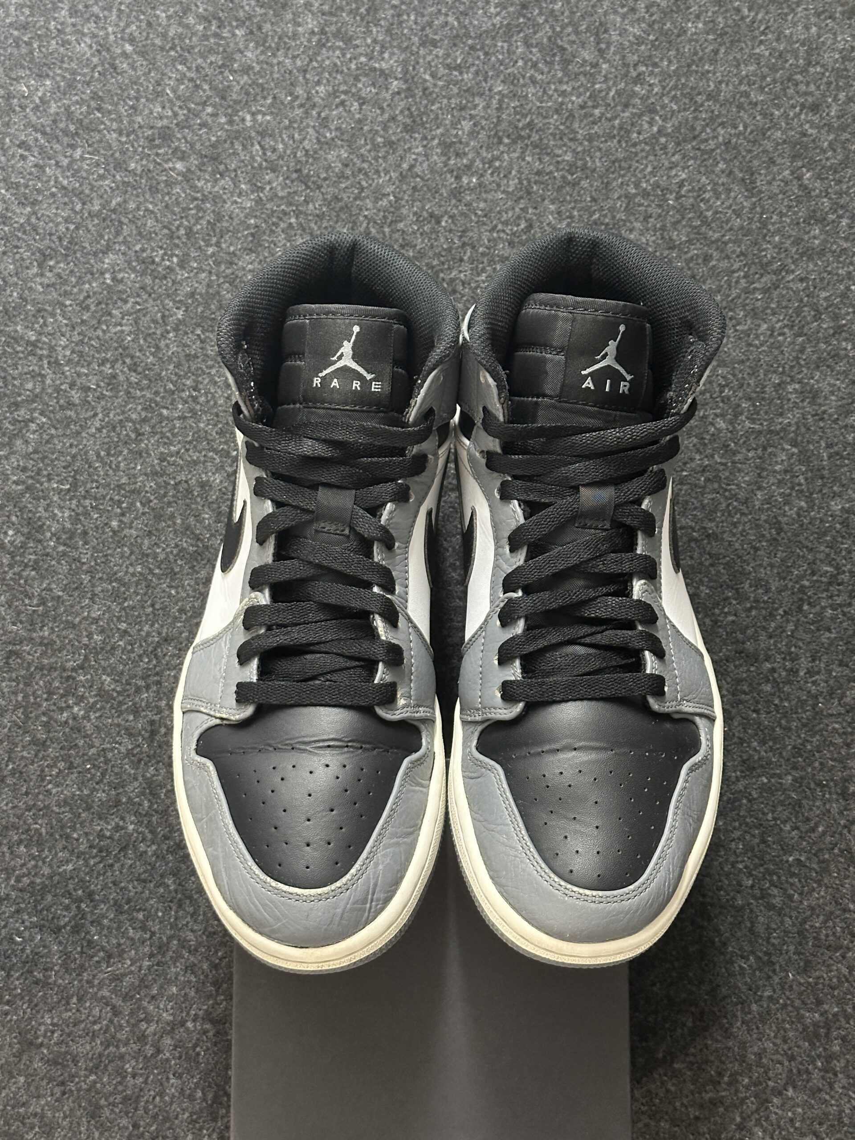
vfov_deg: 39.7
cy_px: 570
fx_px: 1581
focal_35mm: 48
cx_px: 428
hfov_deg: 30.3
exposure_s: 1/30
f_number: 1.78
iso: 640
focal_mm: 6.86
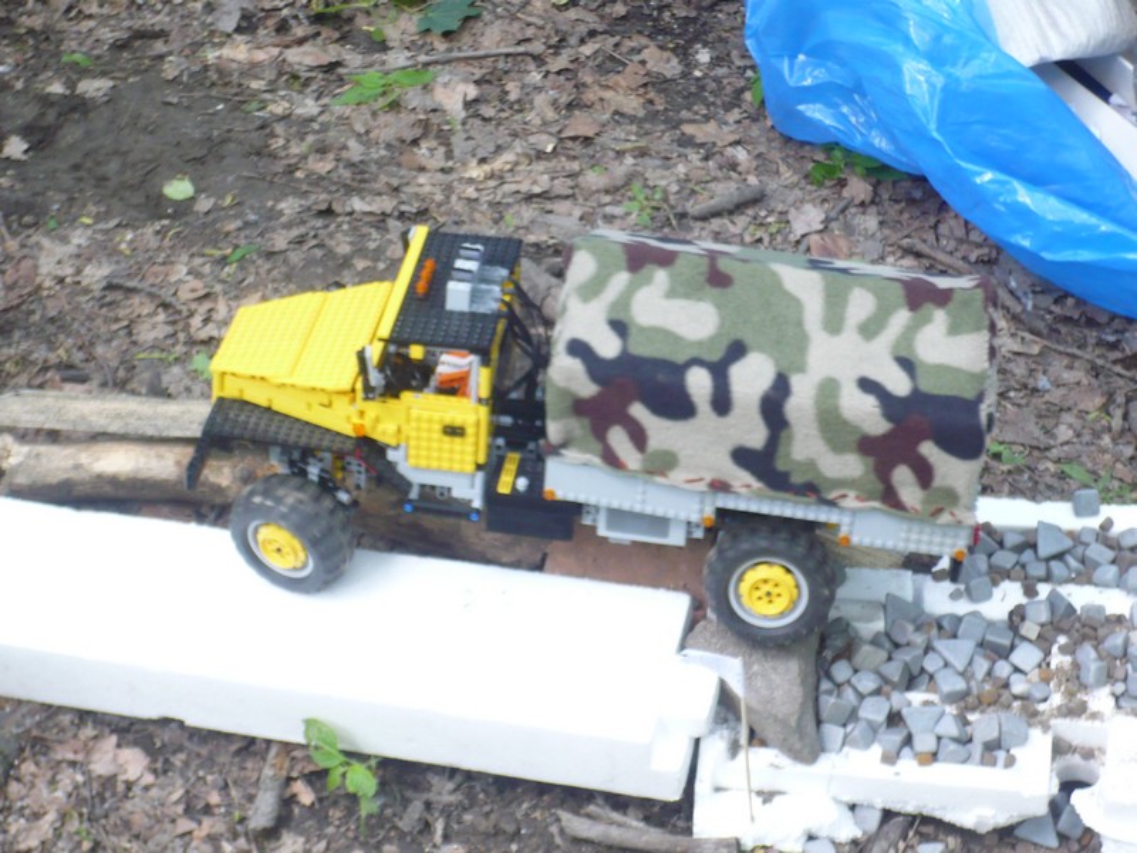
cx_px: 568
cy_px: 426
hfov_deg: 26.3
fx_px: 2431
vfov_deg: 19.9
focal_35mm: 74
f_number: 4.2
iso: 200
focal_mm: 12.2
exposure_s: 1/25
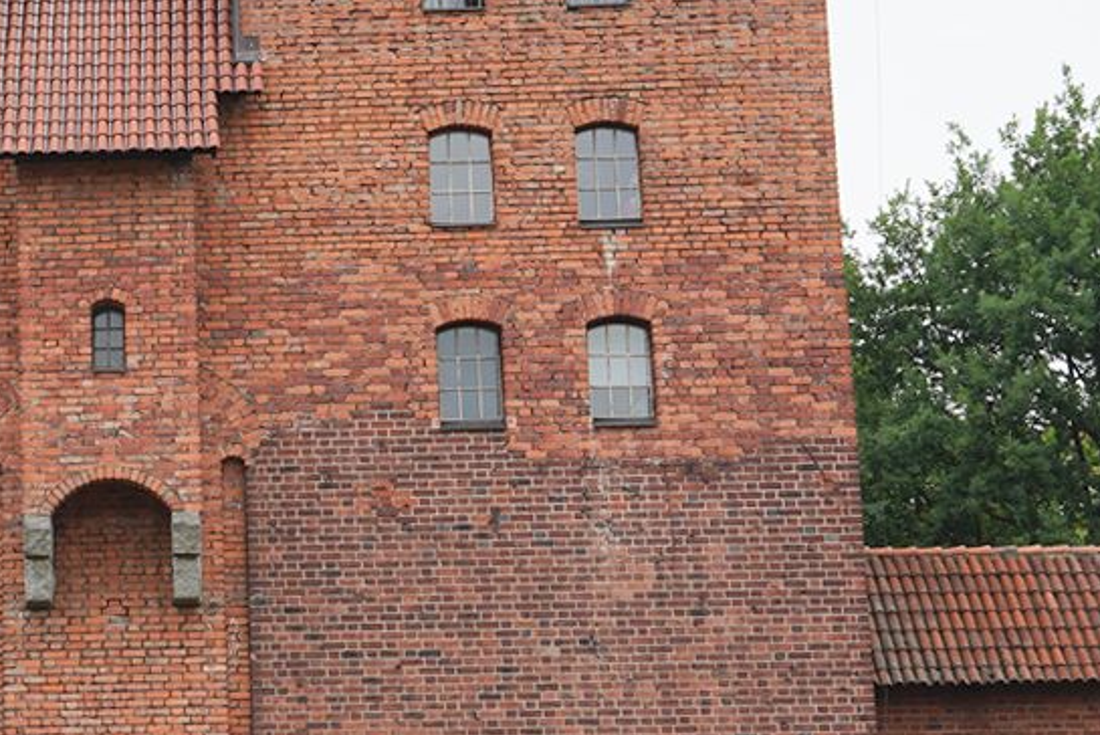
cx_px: -32
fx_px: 2690
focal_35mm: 88
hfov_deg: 22.1
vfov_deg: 15.5
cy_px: 505
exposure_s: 1/100
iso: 100
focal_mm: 24
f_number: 8
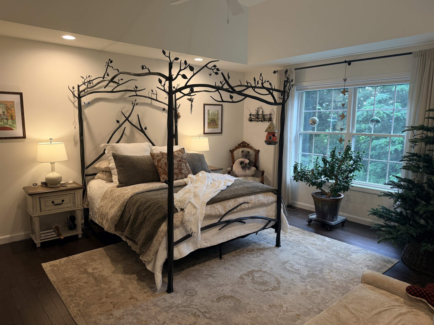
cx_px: 217
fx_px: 301
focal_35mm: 24
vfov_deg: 56.8
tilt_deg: -9.7
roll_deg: -0.2
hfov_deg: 71.6
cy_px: 162
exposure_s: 1/120
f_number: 1.78
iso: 125
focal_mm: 6.76
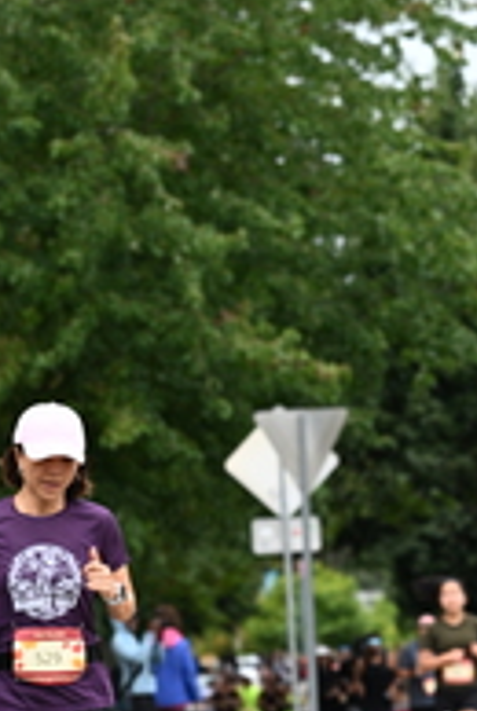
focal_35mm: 232
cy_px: 594
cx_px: 666
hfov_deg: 5.9
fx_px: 4594
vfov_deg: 8.8
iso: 1600
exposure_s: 1/800
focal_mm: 82
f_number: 4
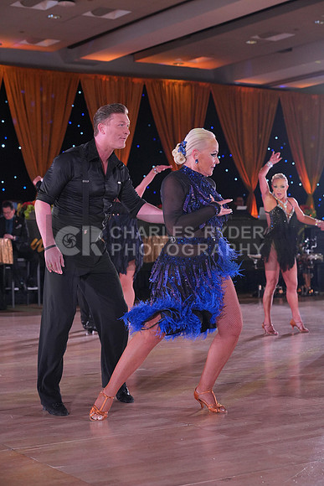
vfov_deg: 29.6
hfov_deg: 20.0
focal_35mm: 68
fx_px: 917
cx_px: 162
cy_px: 243
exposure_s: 1/400
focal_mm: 68
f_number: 4.5
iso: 2000
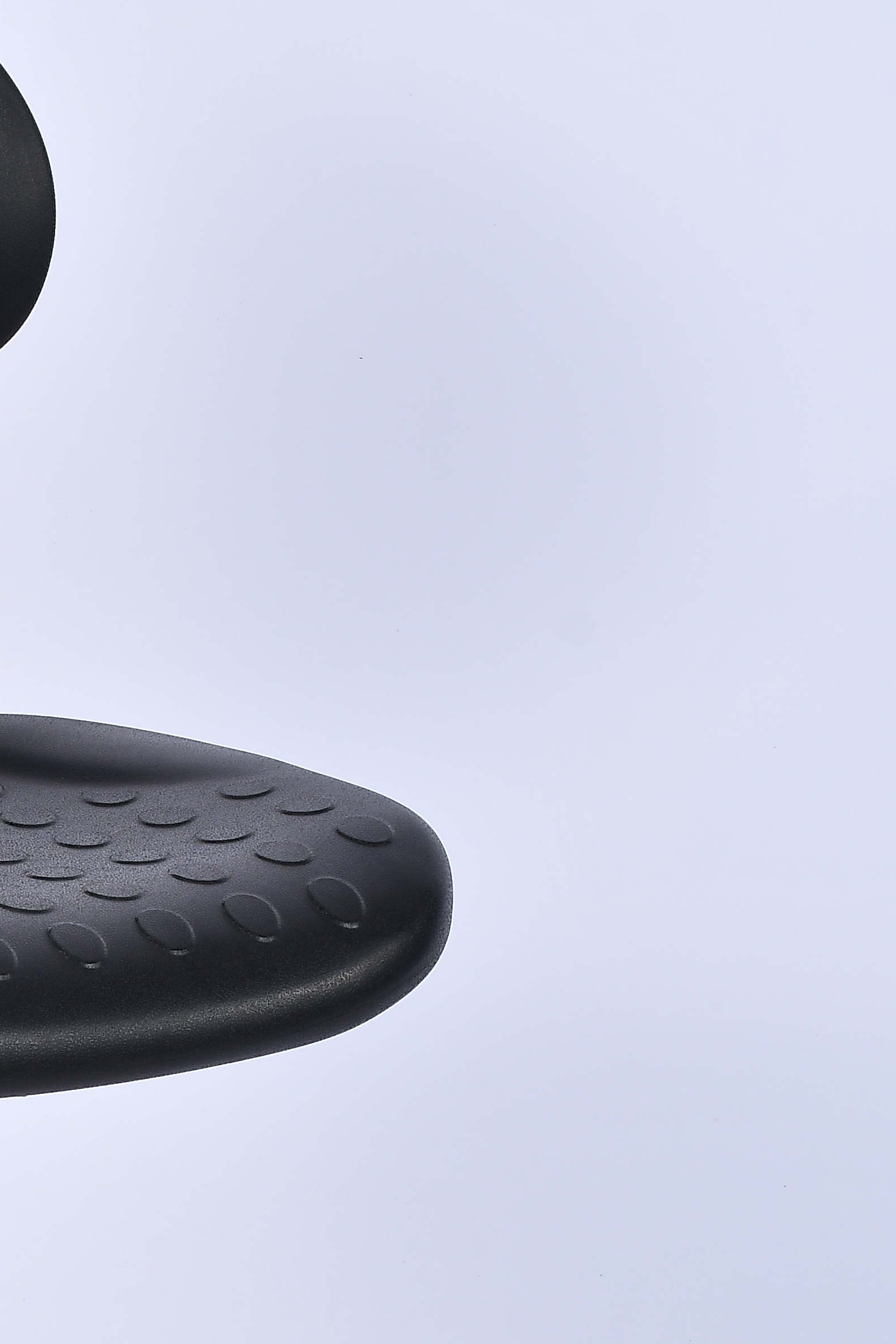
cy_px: 953
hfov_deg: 9.7
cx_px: -120
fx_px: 5225
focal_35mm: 140
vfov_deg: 14.6
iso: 125
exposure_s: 1/125
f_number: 9
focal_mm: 40
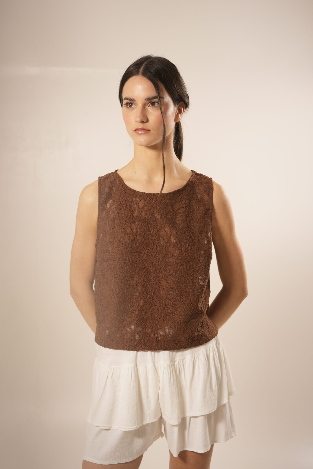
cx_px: 156
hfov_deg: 27.0
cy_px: 234
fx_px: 652
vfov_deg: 39.6
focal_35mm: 50
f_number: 3.2
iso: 500
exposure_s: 1/80
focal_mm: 50
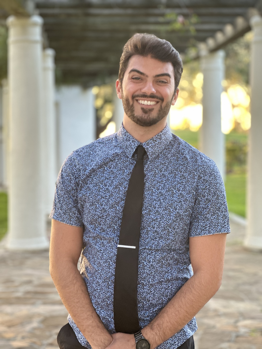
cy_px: 174
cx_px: 131
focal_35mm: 77
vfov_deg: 25.3
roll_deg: +0.4
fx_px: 777
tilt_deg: -2.6
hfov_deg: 19.1
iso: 250
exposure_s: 1/89
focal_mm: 9
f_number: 2.8
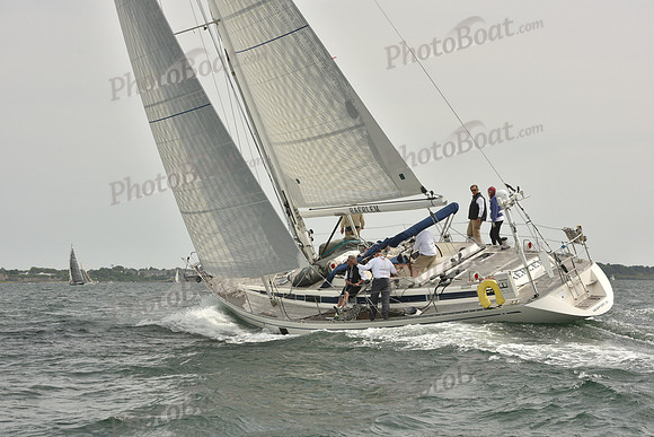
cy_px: 218
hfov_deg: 28.8
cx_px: 327
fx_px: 1272
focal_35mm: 70
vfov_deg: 19.5
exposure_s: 1/1000
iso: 400
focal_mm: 70
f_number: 11
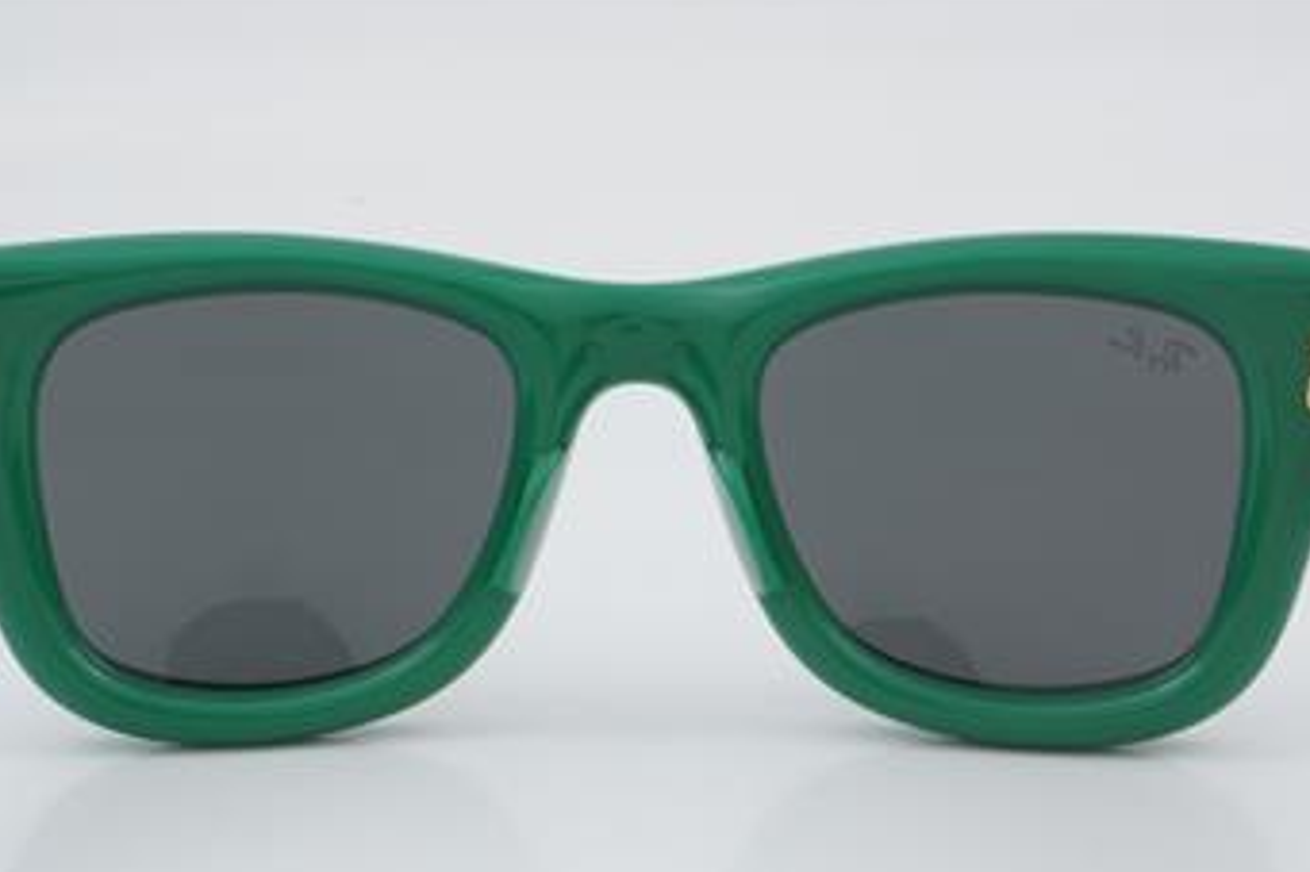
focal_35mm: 88
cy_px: 488
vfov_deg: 15.5
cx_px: 642
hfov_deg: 23.1
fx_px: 3201
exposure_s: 1/3
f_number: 32
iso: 100
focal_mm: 50
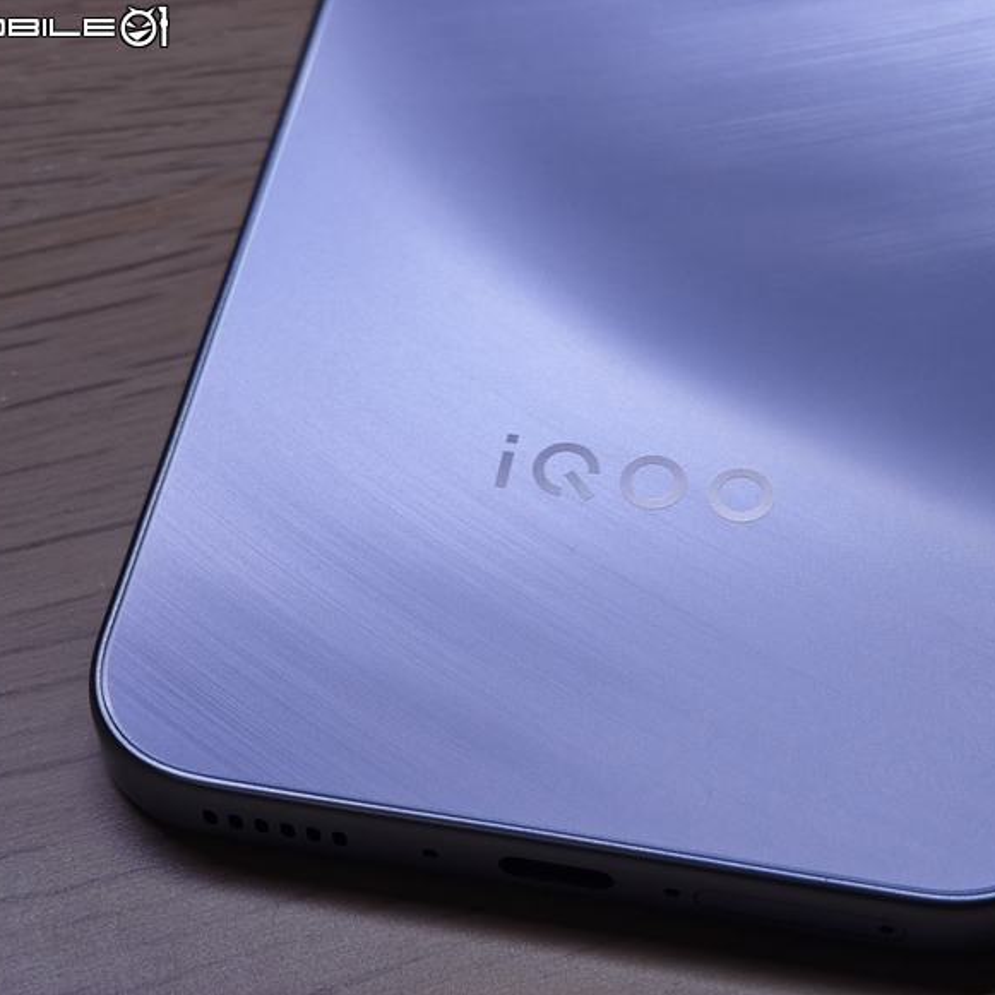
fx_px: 2699
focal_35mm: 83
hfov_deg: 20.9
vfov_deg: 20.9
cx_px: 591
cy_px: 498
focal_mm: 10.55
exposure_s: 1/120
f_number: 2.68
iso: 388
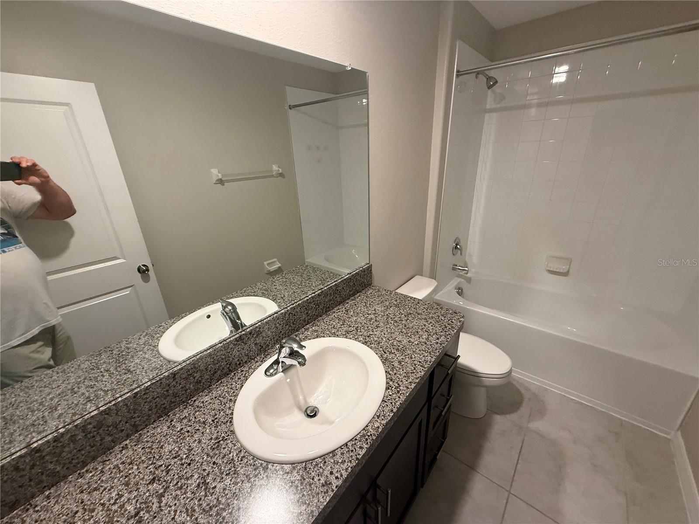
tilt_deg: -16.1
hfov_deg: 102.1
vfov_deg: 85.7
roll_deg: -0.3
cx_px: 350
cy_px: 262
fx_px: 283
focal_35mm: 14
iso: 320
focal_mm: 2.22
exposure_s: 1/60
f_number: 2.2
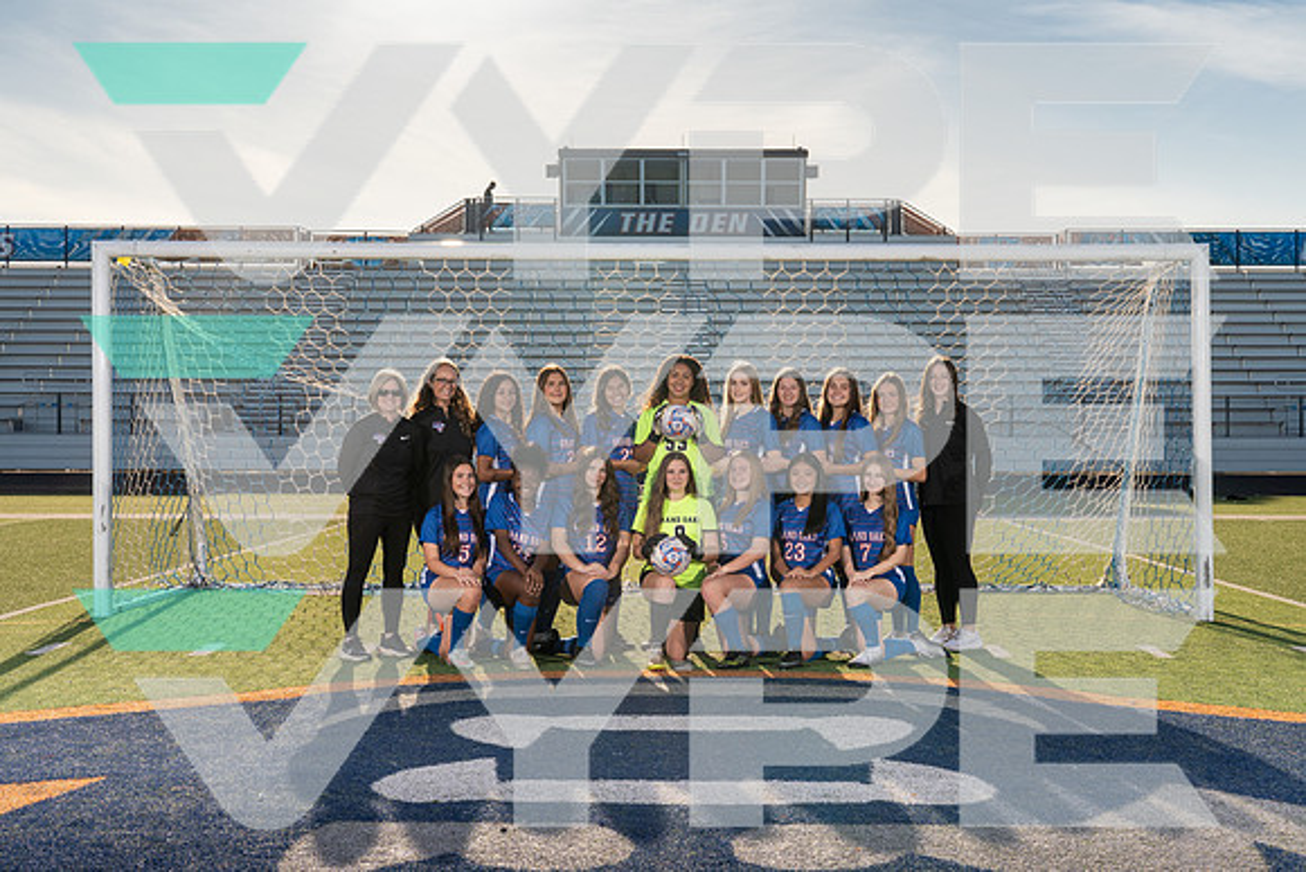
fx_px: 1887
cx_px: 653
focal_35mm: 52
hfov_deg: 38.2
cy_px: 436
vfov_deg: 26.0
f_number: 11
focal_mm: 52
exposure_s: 1/250
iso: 100
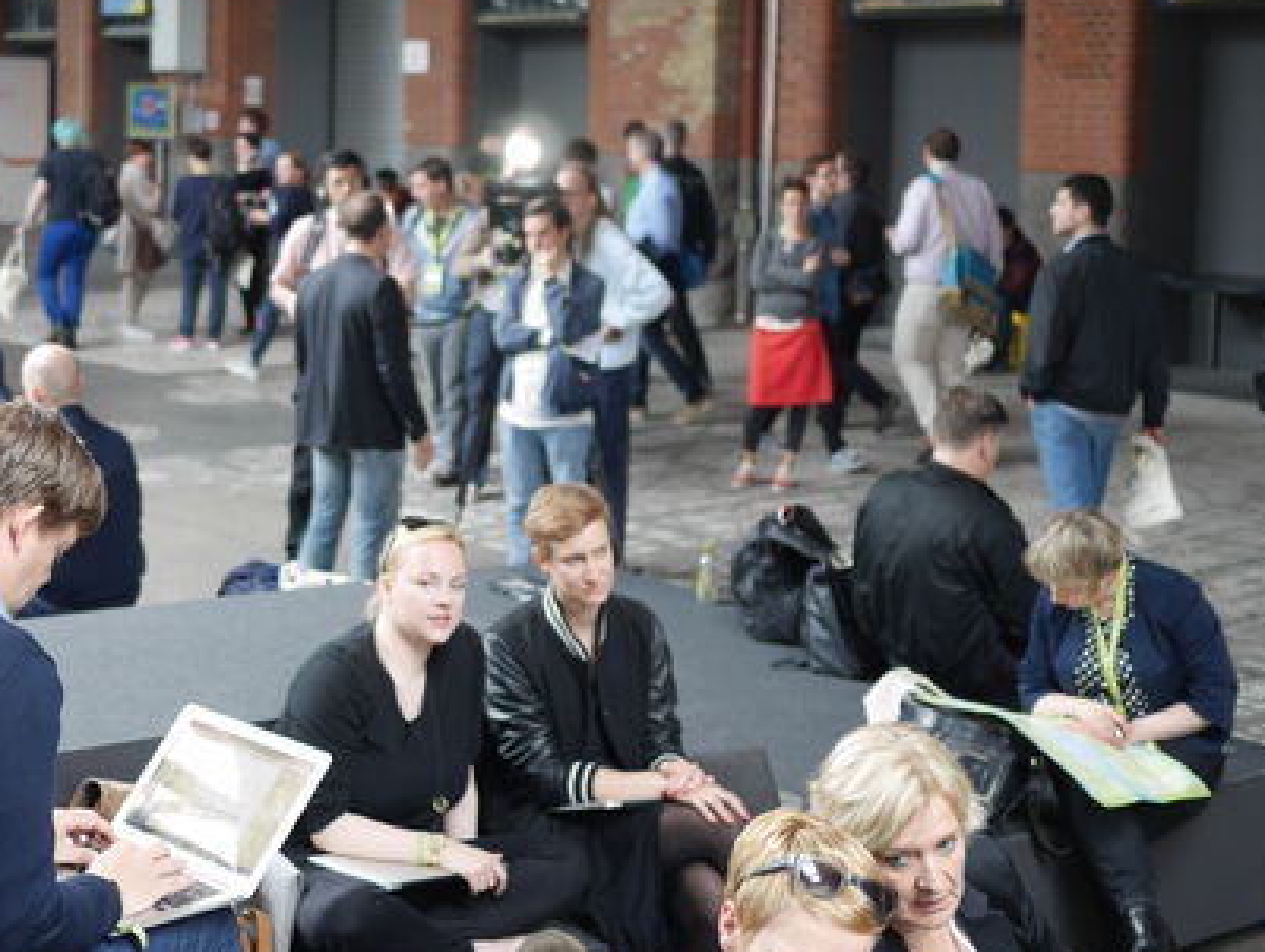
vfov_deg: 22.8
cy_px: 261
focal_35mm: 64
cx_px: 376
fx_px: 2342
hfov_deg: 29.9
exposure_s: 1/60
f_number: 1.7
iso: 250
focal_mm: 20
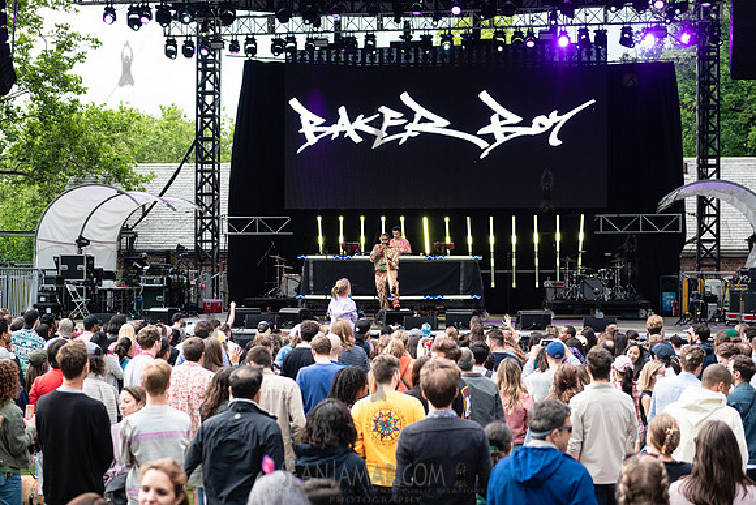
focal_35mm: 62
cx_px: 378
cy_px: 252
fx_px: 1306
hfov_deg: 32.3
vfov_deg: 21.9
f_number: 3.2
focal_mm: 62
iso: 1000
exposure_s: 1/1000
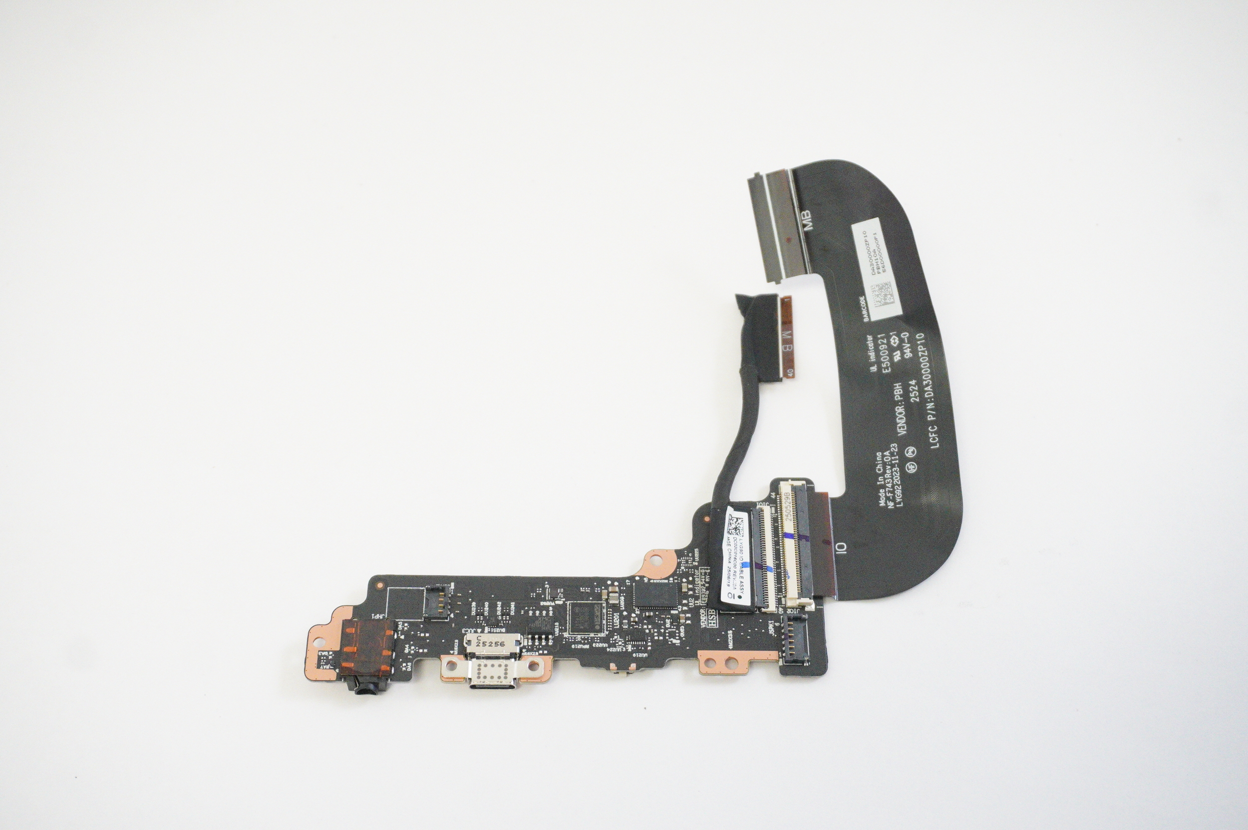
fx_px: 1507
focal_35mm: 44
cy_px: 415
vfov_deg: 30.8
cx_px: 624
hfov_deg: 45.0
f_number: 5.6
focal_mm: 29
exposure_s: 1/250
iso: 6400
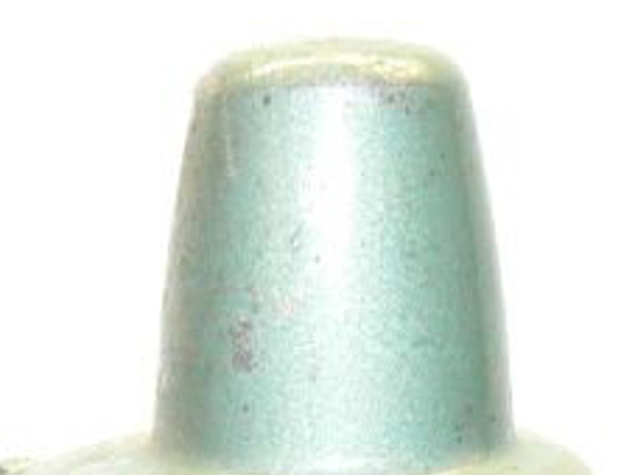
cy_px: 768
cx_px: -20
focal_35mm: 127
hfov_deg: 15.2
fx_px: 2328
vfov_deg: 11.1
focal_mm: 6
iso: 400
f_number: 2.8
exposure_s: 1/30
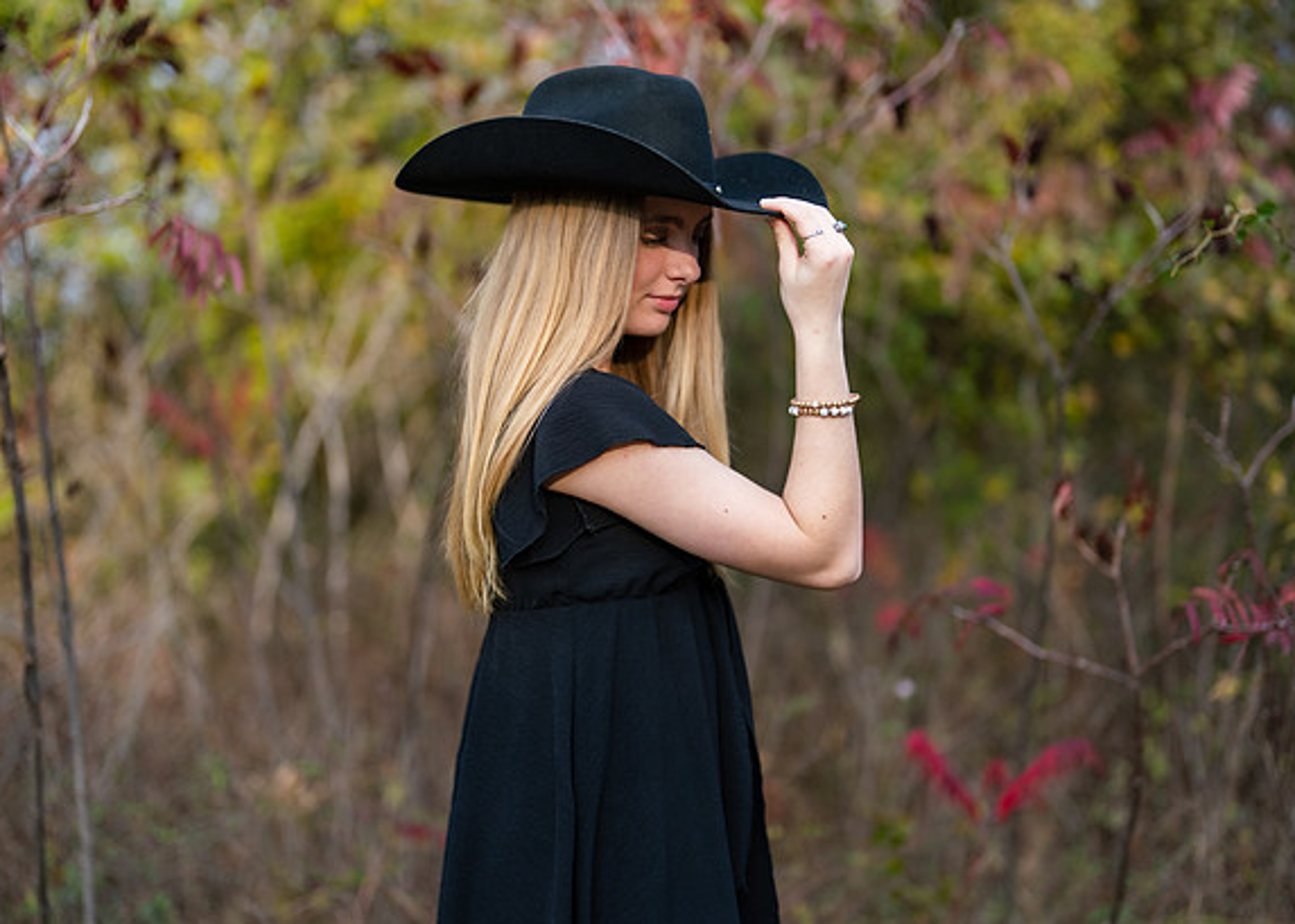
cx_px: 646
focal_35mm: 53
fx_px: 1949
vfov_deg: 26.7
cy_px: 461
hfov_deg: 36.8
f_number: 1.2
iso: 100
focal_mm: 50
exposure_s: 1/2500
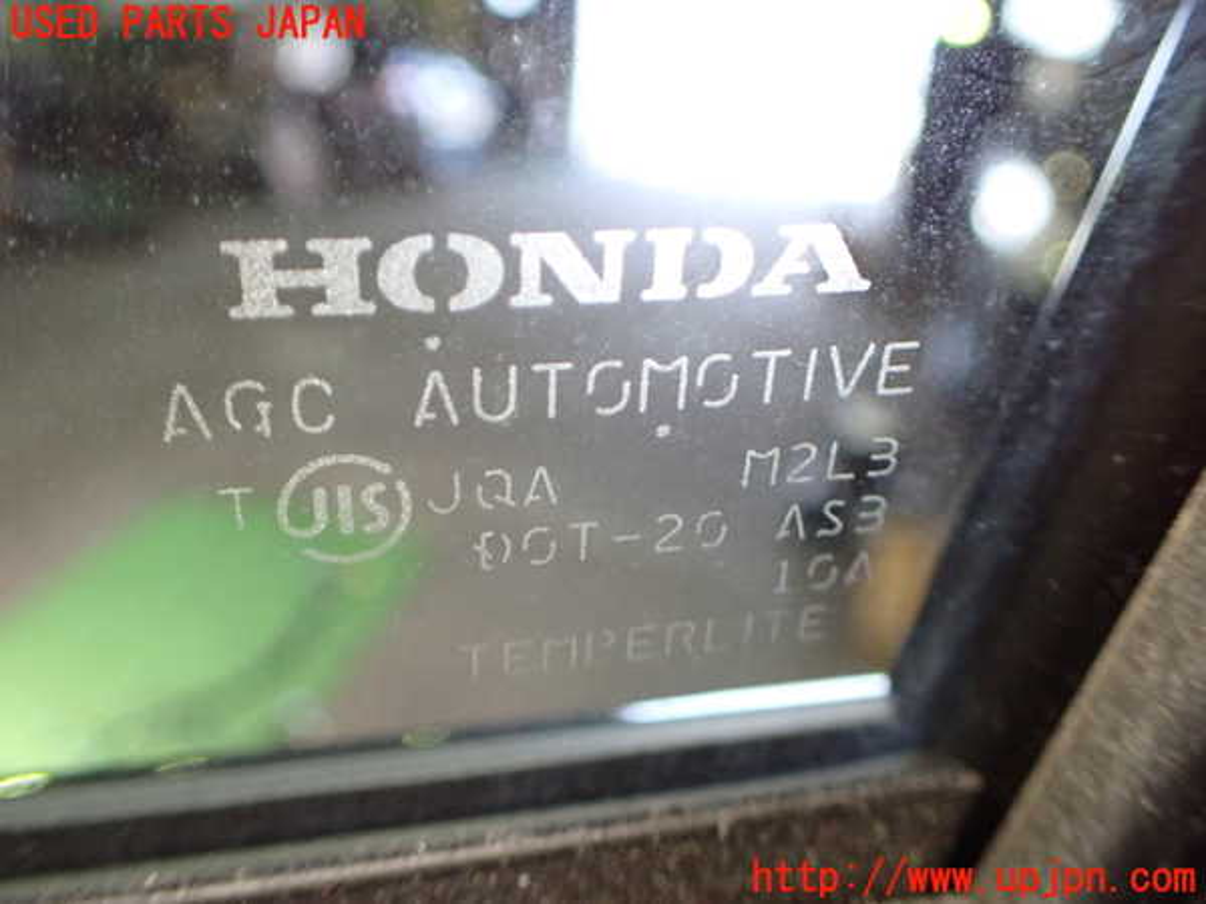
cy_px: 452
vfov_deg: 46.8
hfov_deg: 60.0
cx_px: 603
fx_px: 1045
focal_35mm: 30
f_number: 2.3
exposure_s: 1/60
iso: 800
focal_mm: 5.4
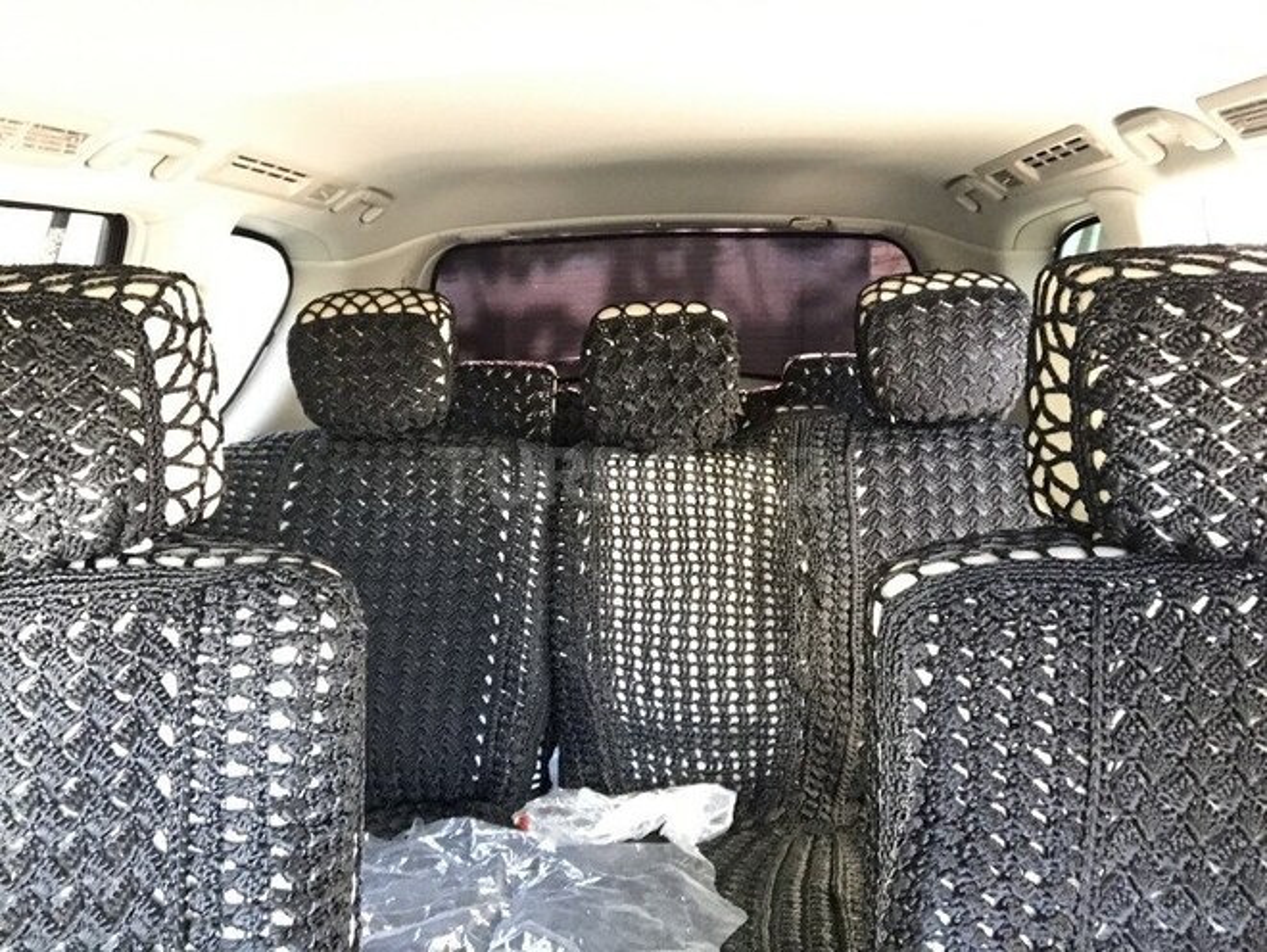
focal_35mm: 32
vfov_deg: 44.2
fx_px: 1172
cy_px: 476
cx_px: 634
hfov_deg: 56.8
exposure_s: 1/15
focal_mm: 2.87
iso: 250
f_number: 2.2
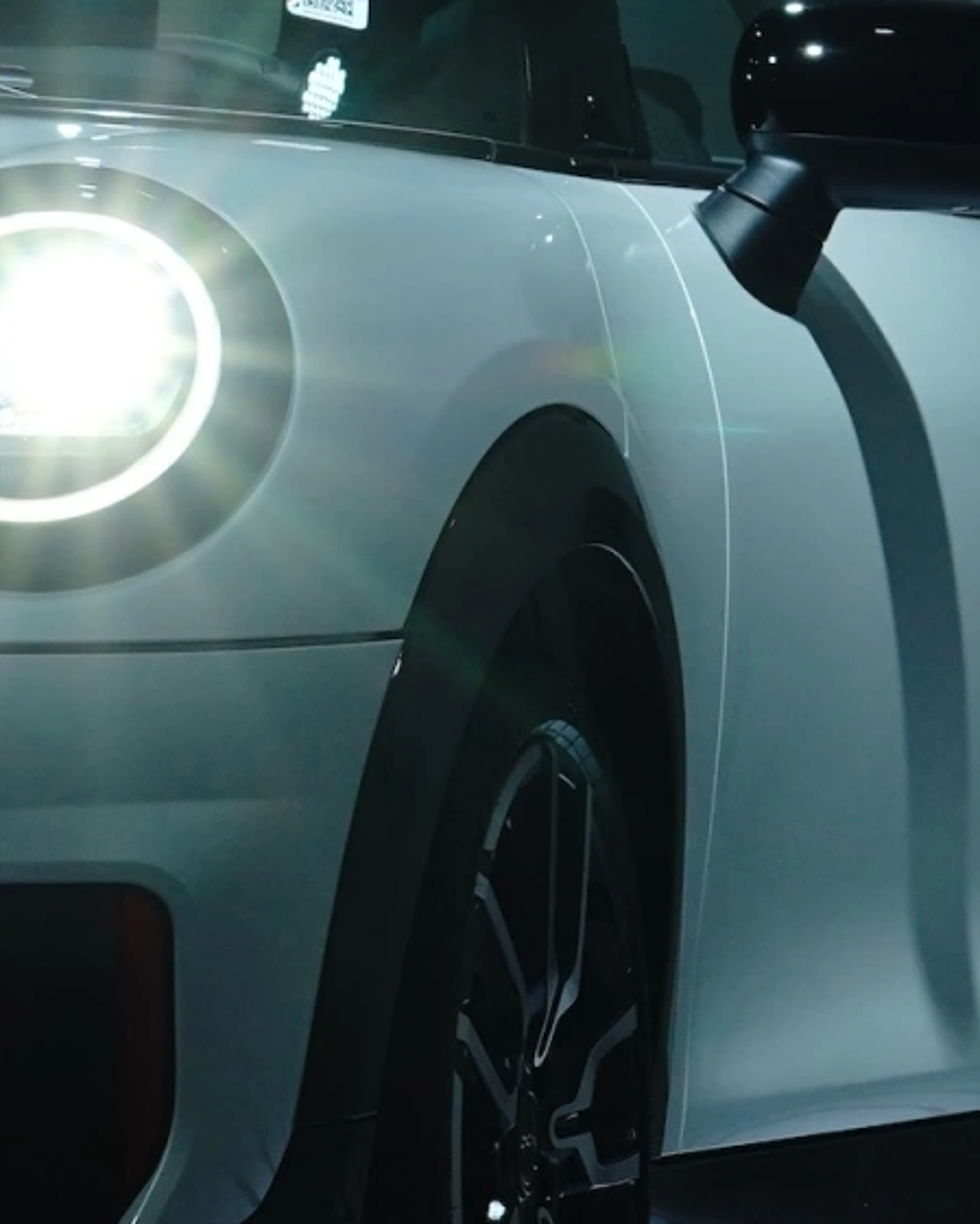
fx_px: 11780
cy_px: 360
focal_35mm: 325
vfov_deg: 5.9
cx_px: -565
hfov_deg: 4.7
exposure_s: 1/320
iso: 1000
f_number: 8
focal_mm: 81
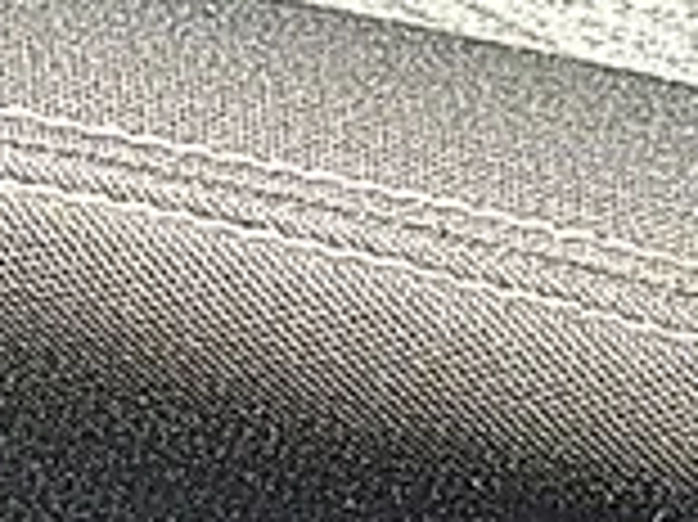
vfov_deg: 8.8
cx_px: 239
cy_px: 628
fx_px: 3365
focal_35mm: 167
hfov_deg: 11.8
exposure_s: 1/880
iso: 80
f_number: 1.78
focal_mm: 6.86
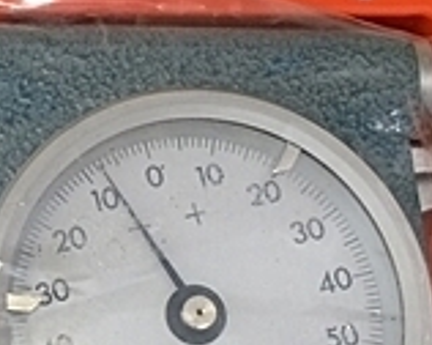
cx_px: -101
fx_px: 1469
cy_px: 175
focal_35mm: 115
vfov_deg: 13.4
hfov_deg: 16.0
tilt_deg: -75.4
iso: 64
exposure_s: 1/30
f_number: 2.2
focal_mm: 4.15
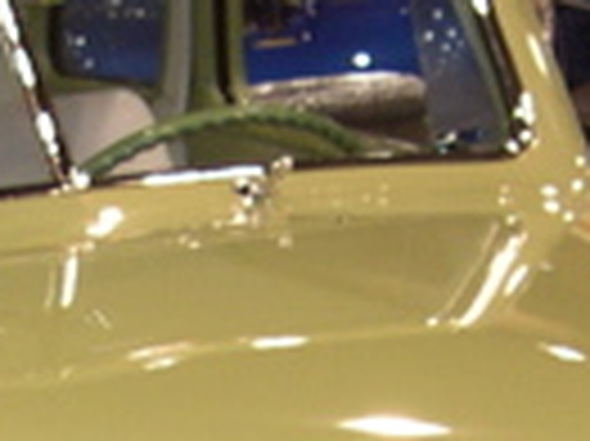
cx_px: 149
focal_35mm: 232
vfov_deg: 6.3
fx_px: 3951
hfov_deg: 8.5
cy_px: 788
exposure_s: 1/30
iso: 100
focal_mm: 8
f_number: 2.8
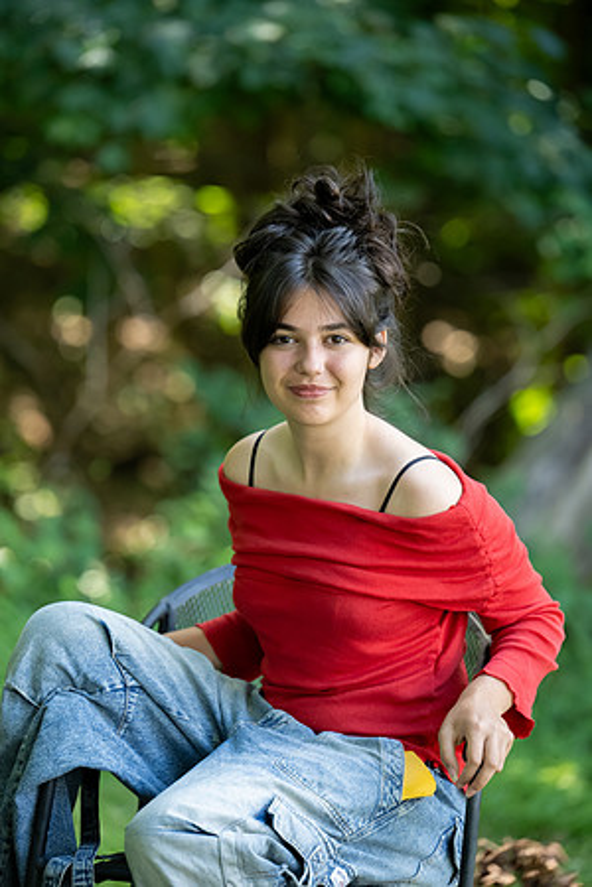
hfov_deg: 9.8
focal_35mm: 140
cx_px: 296
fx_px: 3453
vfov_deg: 14.7
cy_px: 444
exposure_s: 1/500
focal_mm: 140
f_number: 3.2
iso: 1250
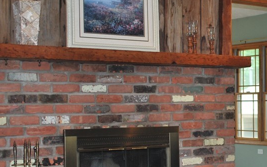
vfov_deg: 15.0
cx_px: 229
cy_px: 90
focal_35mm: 87
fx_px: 633
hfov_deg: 23.3
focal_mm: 28
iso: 200
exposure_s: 1/60
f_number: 4.5
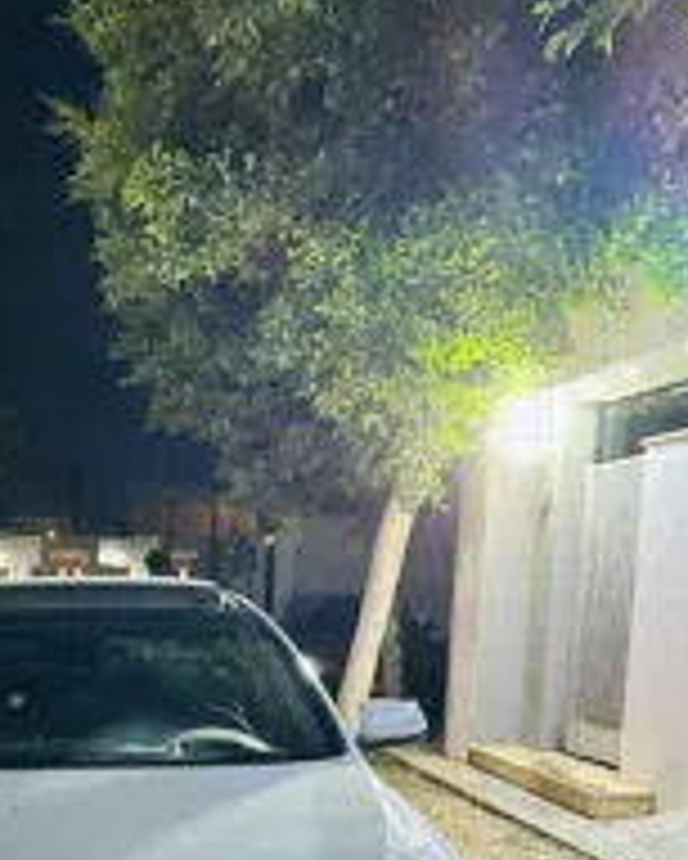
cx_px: 81
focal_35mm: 49
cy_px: 842
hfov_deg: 29.7
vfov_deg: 34.8
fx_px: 1246
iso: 800
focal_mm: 6.86
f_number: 1.78
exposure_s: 1/33
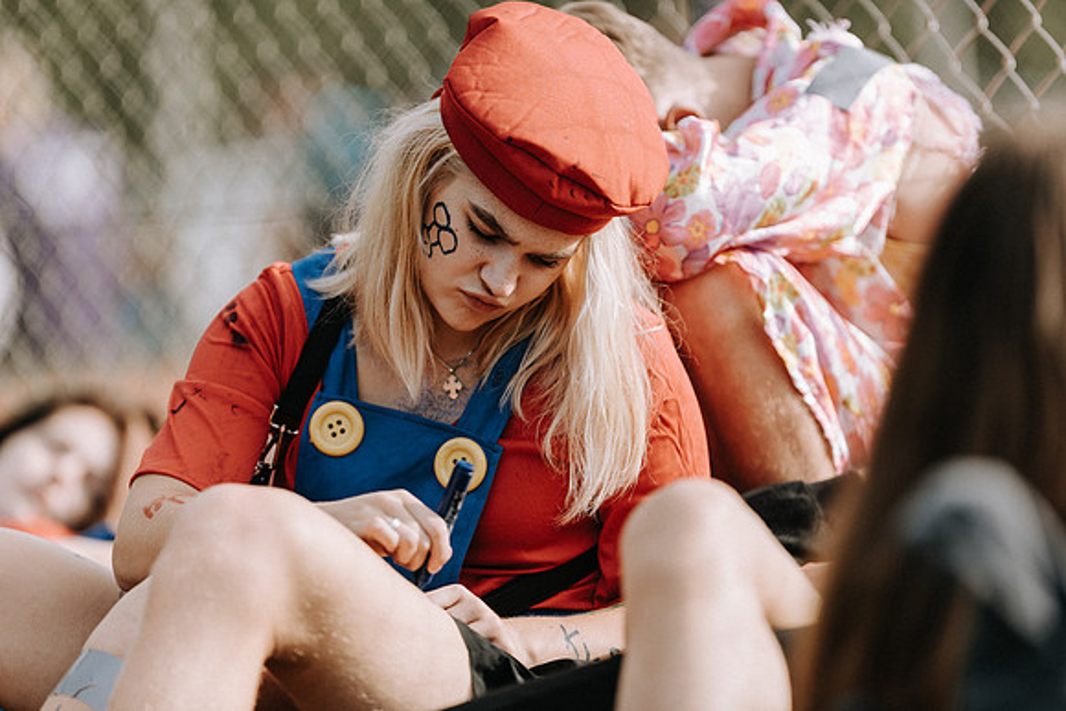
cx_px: 533
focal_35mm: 200
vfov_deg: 6.9
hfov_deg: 10.3
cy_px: 356
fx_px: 5923
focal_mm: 200
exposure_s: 1/1600
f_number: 2
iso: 100
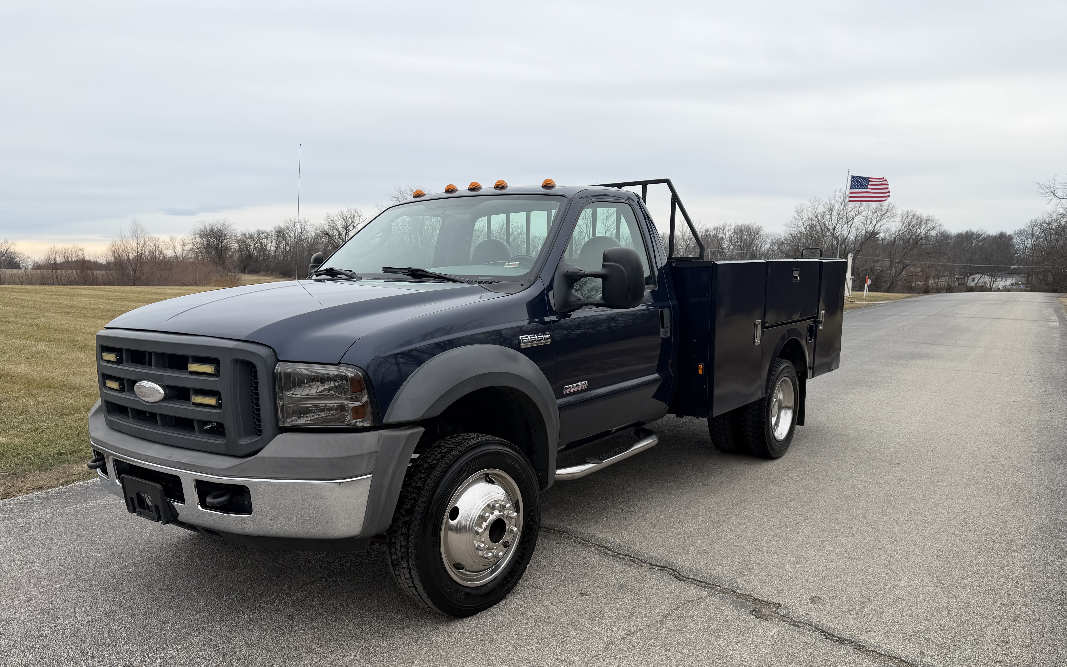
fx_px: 756
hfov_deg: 70.4
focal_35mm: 26
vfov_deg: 47.3
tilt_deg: -7.4
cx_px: 539
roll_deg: +1.1
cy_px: 398
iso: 80
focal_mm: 6.76
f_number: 1.78
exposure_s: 1/1250
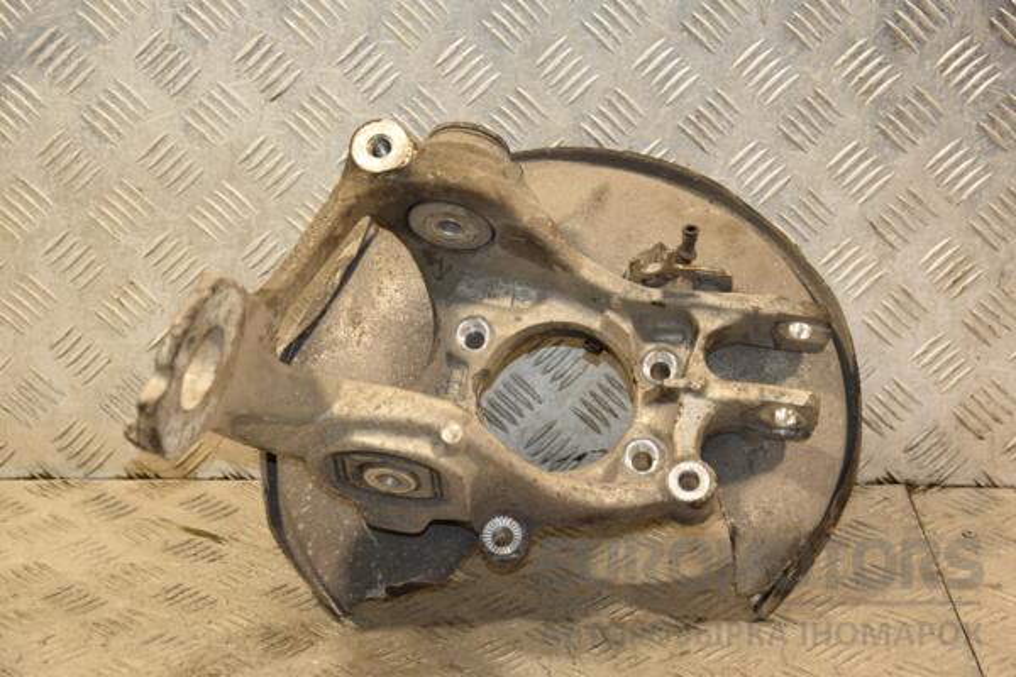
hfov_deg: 23.4
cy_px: 338
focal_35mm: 87
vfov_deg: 15.7
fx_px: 2455
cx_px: 508
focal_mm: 58
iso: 800
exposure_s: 1/100
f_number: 5
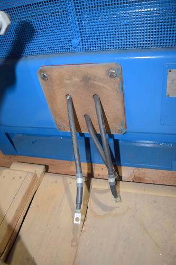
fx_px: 198
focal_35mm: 27
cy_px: 132
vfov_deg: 67.4
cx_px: 88
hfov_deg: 47.9
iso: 640
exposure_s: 1/60
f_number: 3.5
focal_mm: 18
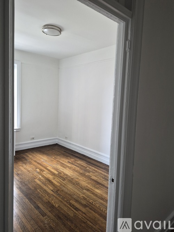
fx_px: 154
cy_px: 116
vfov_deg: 73.9
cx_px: 87
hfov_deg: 58.9
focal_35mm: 23
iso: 320
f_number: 1.8
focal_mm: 5.4
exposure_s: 1/120
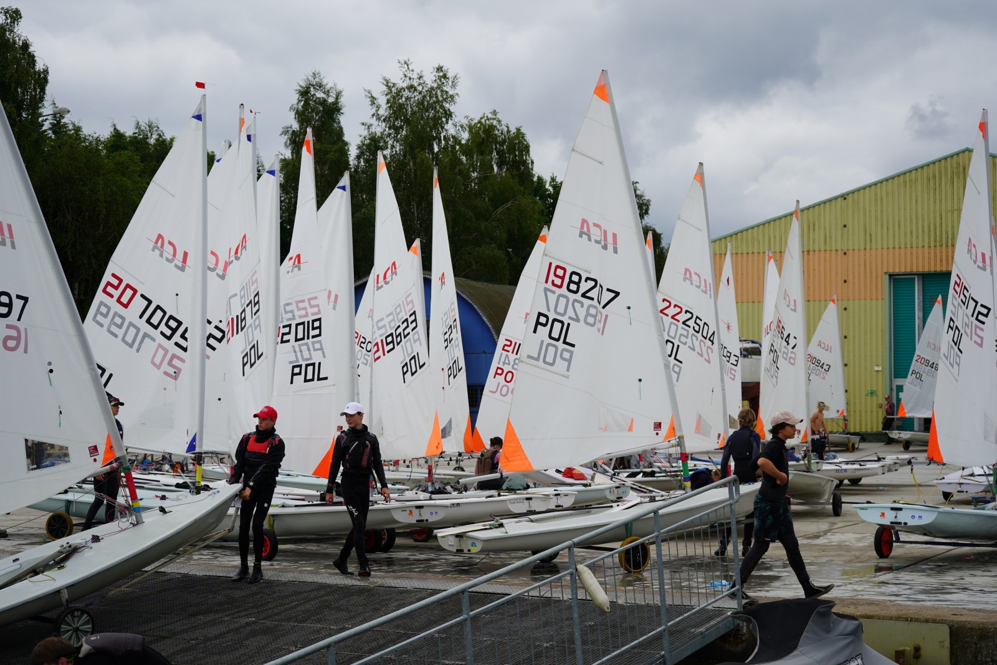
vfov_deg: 23.0
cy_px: 332
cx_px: 498
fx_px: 1634
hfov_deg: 33.9
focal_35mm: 59
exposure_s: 1/400
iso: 100
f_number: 5.6
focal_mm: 59
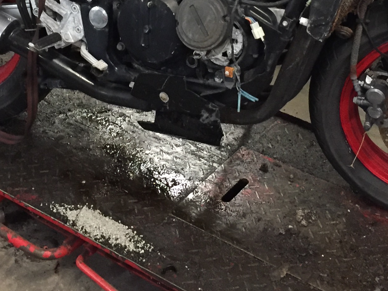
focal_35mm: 77
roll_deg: +2.0
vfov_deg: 18.5
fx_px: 863
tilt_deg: -24.7
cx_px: 188
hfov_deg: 25.3
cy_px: -24
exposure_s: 1/20
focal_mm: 4.15
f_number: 2.2
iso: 250
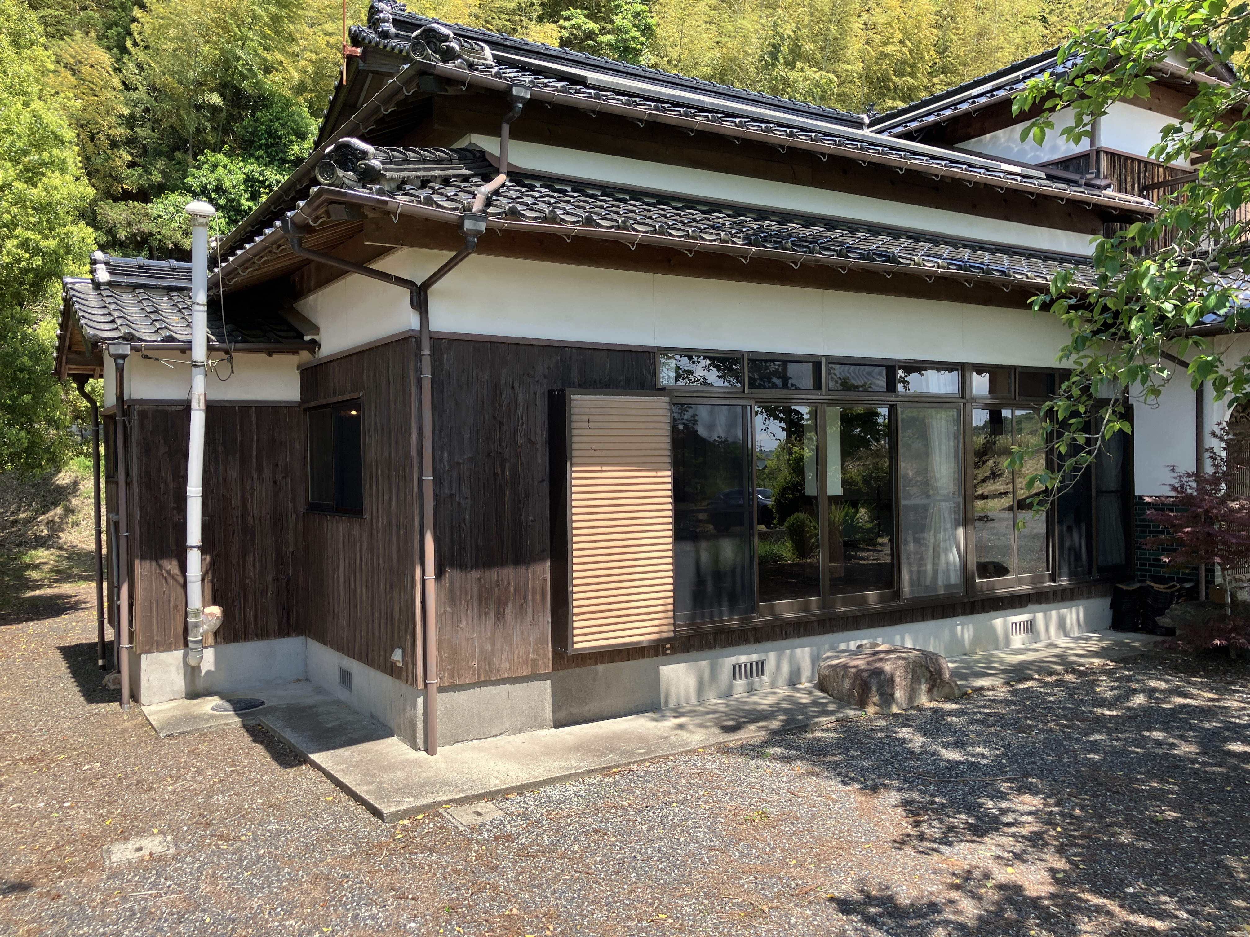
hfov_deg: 63.4
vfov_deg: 49.7
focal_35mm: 28
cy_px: 468
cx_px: 625
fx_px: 1011
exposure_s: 1/433
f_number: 1.8
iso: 32
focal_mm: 3.99
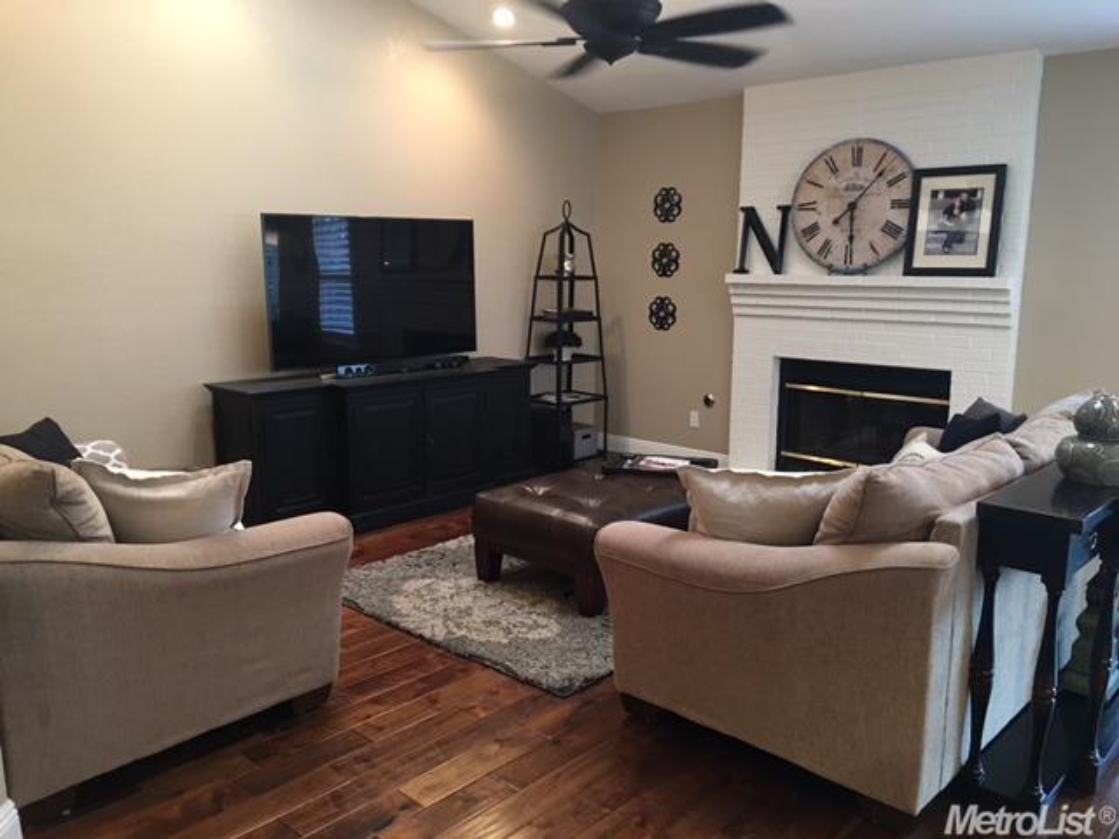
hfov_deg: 61.7
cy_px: 420
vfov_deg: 48.2
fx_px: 937
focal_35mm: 29
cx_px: 560
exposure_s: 1/8
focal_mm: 4.15
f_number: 2.2
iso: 100
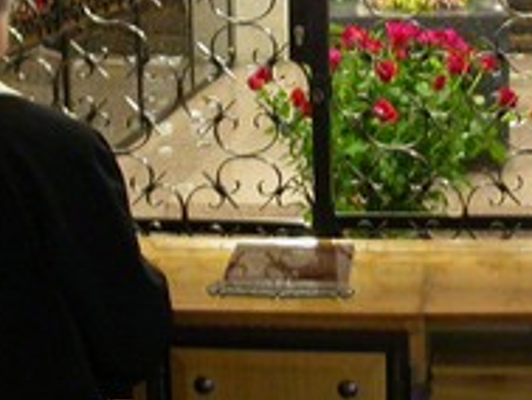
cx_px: 334
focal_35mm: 89
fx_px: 1369
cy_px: 82
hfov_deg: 21.9
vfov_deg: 16.5
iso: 400
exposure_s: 1/3
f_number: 2.6
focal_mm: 7.85
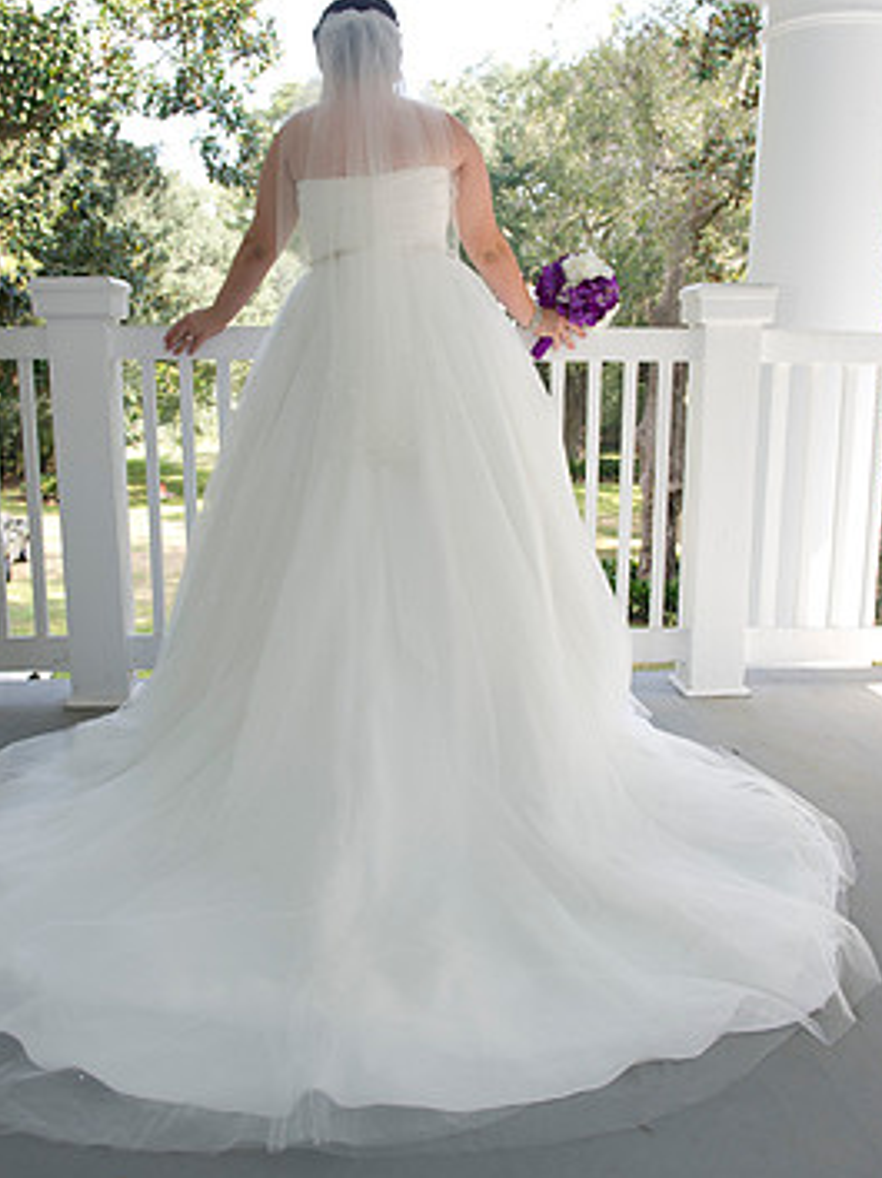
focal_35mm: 33
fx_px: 1122
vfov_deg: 55.4
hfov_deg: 42.9
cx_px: 411
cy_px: 582
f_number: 5.6
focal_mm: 27
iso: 320
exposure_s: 1/125
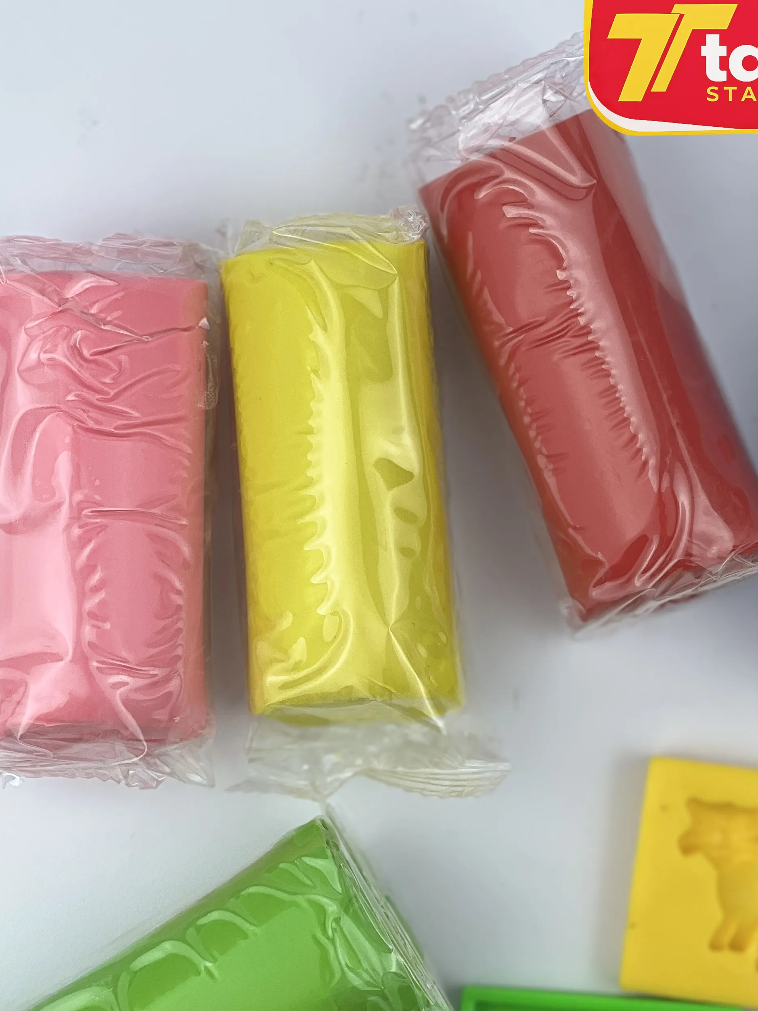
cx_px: 495
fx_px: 3620
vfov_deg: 15.9
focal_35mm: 124
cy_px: 666
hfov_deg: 11.9
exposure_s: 1/223
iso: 25
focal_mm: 9
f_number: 2.8
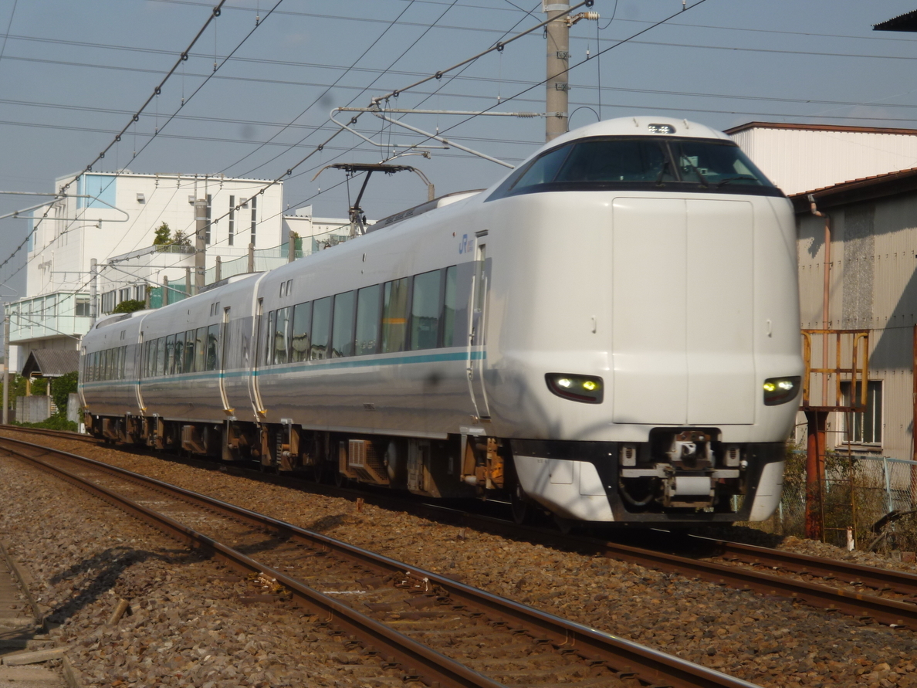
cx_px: 457
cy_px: 343
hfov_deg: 19.8
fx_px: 2623
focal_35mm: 99
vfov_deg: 14.9
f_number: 6.2
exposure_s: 1/400
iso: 100
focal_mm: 17.5
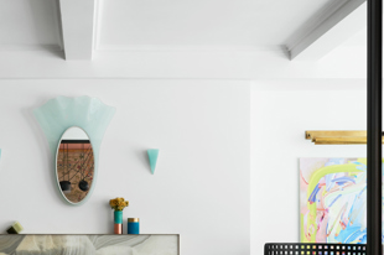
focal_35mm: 78
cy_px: 245
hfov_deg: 25.5
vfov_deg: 17.1
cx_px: 69
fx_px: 831
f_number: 11
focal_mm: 35
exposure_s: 5
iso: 100
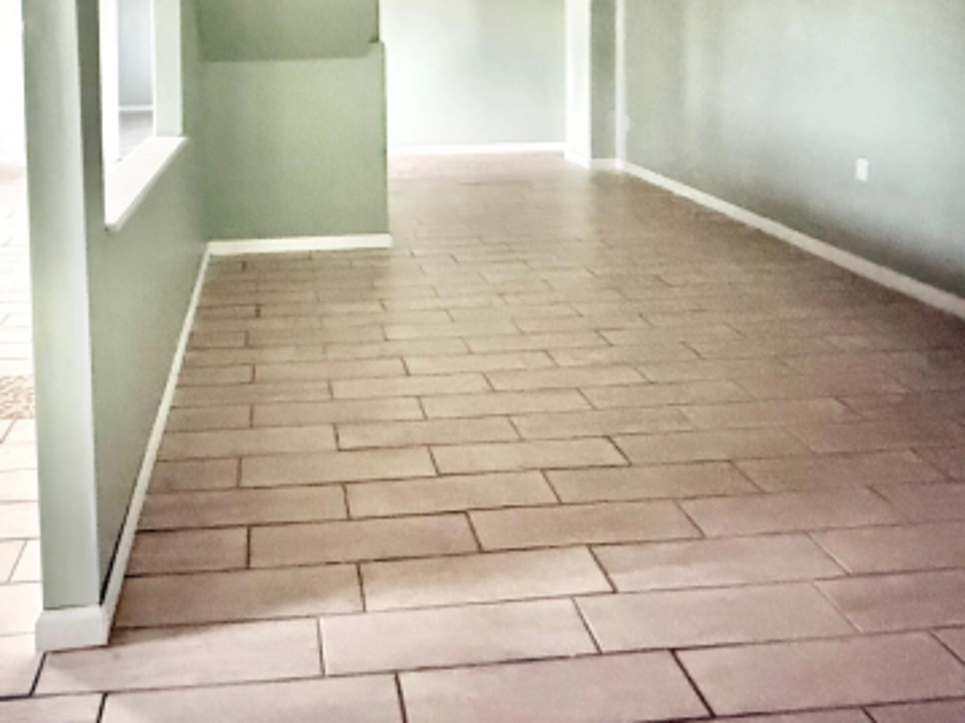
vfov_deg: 47.1
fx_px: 725
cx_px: 327
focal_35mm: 26
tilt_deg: -2.7
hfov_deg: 65.6
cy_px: 56
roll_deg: +1.2
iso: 1250
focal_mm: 2.22
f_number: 2.2
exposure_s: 1/40
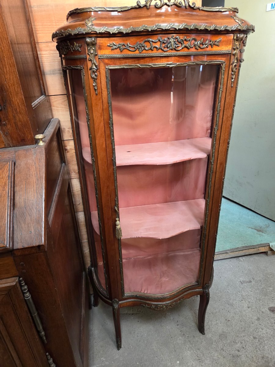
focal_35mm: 23
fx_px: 244
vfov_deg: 73.9
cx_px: 138
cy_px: 184
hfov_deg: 58.9
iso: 640
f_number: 1.8
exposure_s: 1/100
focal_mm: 5.4
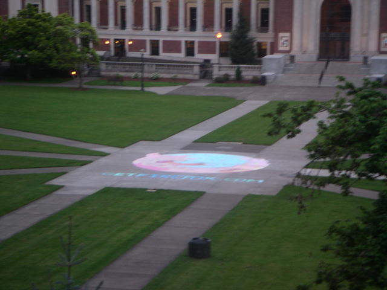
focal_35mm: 111
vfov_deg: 13.3
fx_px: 1241
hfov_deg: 17.7
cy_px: 145
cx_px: 194
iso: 100
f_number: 3.6
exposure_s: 1/30
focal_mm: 17.1
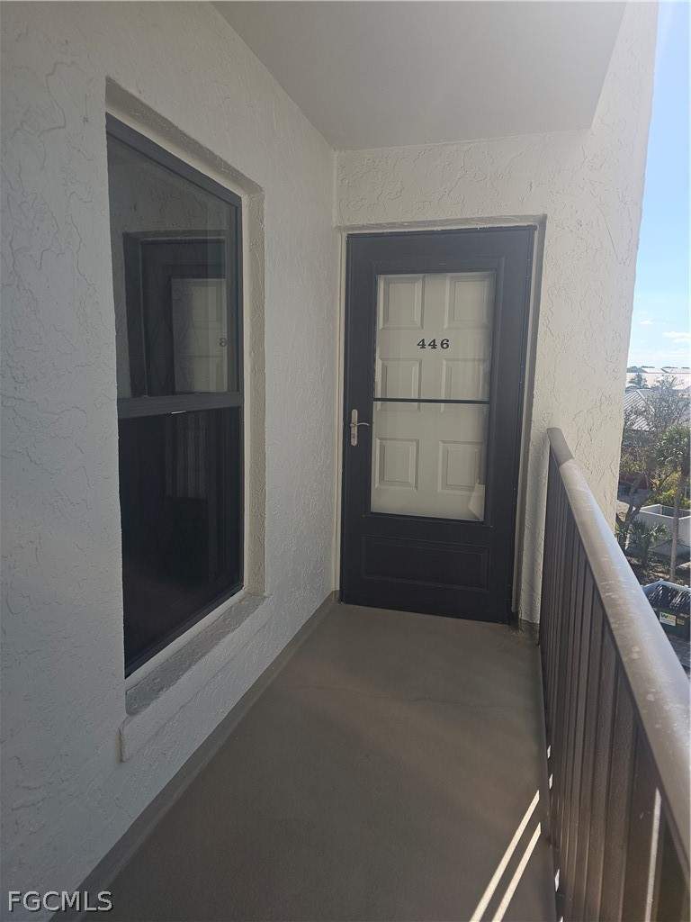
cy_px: 461
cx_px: 346
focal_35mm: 23
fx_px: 612
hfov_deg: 58.9
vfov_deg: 73.9
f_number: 1.7
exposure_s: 1/523
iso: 10
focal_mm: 6.3
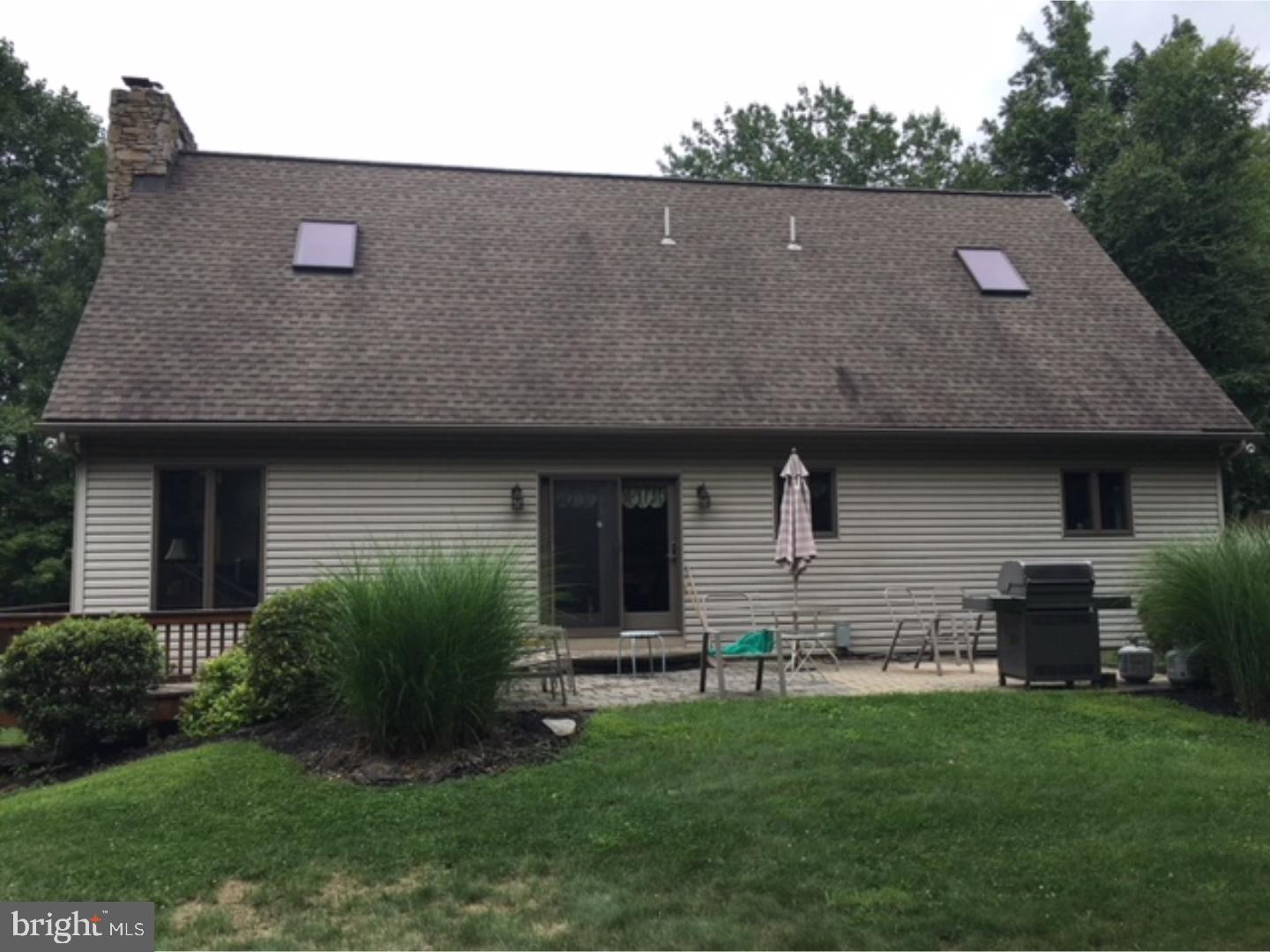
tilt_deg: +4.5
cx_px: 635
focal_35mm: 29
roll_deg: +0.7
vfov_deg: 48.2
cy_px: 476
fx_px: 1064
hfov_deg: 61.7
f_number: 2.2
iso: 25
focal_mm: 4.15
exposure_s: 1/1026
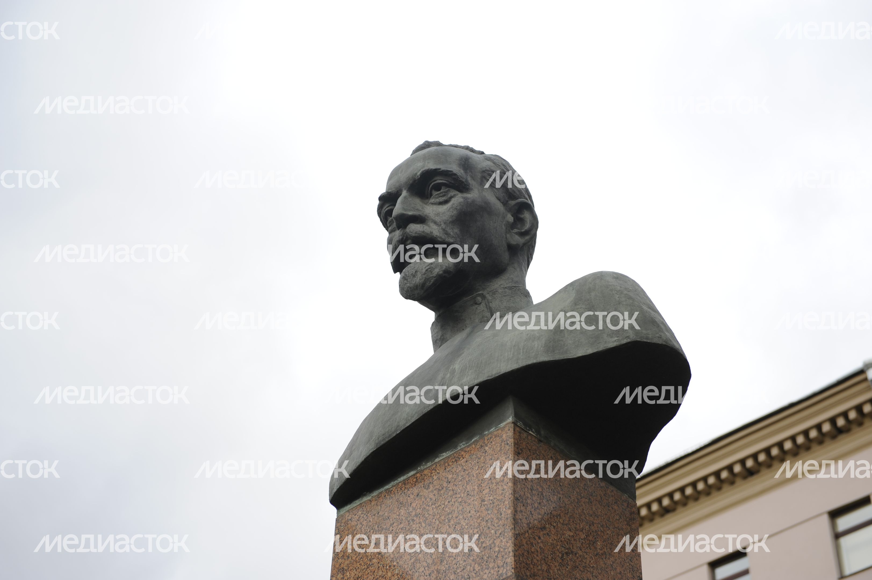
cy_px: 290
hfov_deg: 32.4
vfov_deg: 21.9
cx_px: 436
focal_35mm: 62
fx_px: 1501
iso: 320
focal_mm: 62
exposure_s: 1/250
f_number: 4
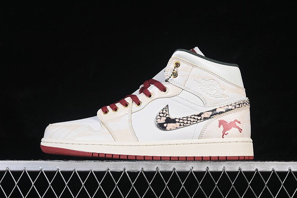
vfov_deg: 18.2
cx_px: 148
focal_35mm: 75
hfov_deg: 27.0
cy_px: 99
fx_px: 619
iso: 160
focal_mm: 50
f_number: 8
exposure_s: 1/80
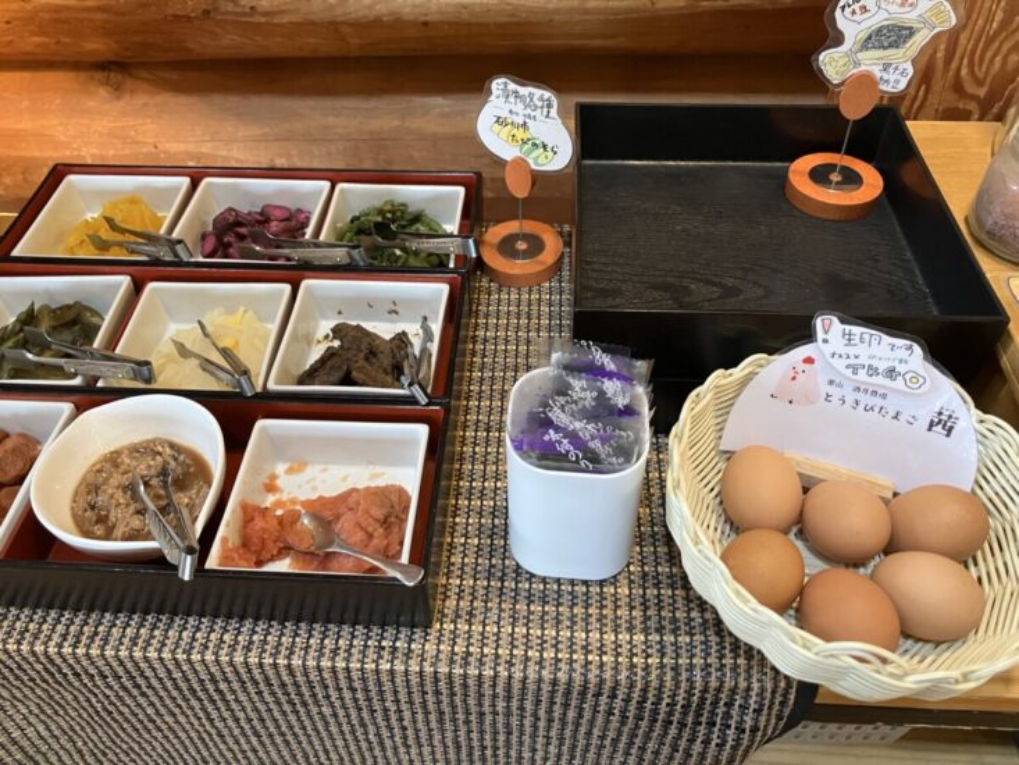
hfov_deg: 63.4
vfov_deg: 49.8
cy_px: 382
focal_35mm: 28
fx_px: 824
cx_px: 510
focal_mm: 3.99
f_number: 1.8
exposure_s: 1/50
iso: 250
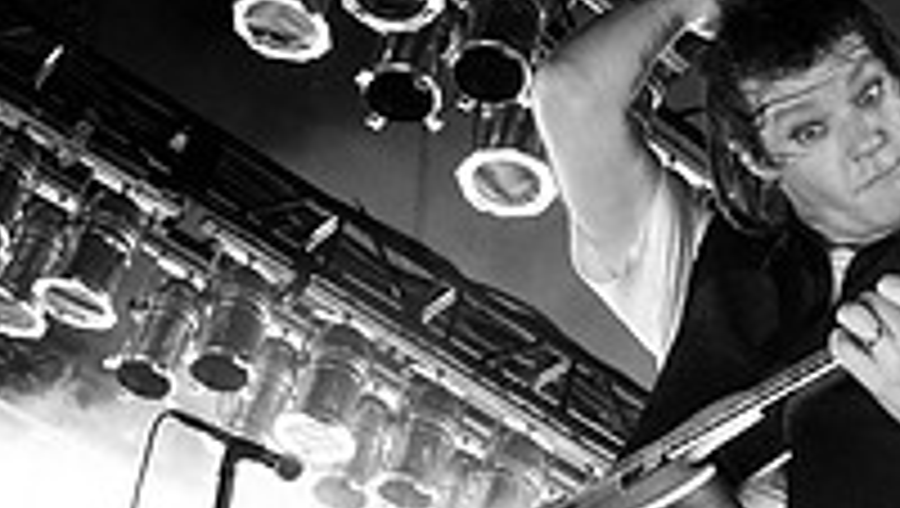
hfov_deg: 23.3
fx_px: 2174
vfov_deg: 13.3
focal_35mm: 91
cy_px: 344
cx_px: 320
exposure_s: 1/250
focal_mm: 20
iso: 1000
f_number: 3.5
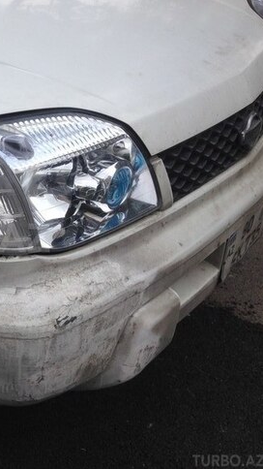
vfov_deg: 42.1
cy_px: 238
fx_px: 608
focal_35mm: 49
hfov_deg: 22.6
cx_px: -49
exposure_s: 1/678
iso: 50
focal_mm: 4.12
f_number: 2.4
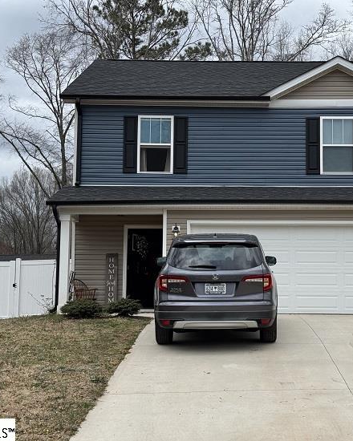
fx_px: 823
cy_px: 220
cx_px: 238
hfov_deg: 24.1
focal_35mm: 63
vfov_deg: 30.0
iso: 64
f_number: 1.78
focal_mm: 6.76
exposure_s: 1/1524
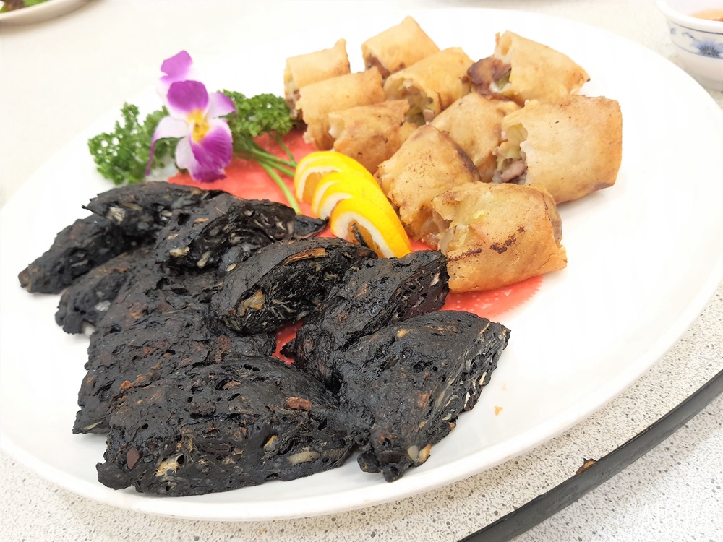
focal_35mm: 26
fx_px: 543
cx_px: 362
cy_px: 271
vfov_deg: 53.1
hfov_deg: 67.3
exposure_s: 1/40
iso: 200
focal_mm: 4.32
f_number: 1.7
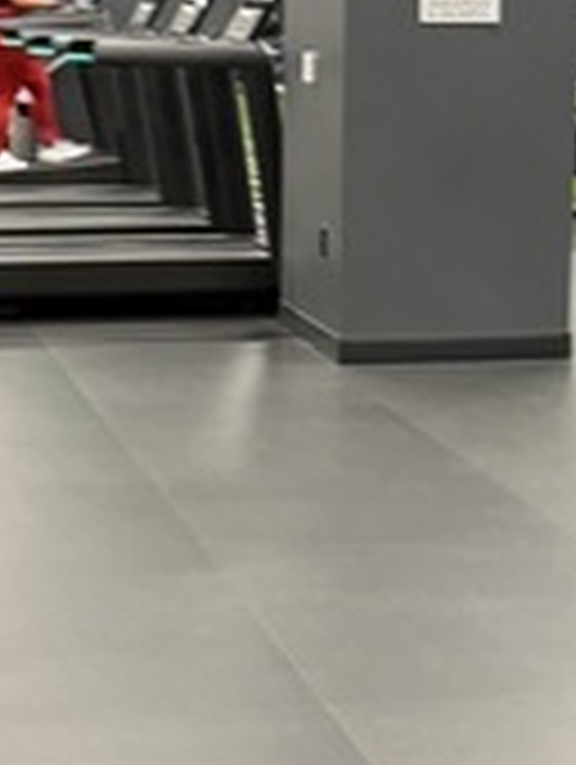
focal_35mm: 94
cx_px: 292
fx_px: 2080
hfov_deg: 15.8
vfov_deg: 20.8
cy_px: 313
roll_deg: -0.7
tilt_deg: -8.9
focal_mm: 6.76
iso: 640
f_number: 1.78
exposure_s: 1/40
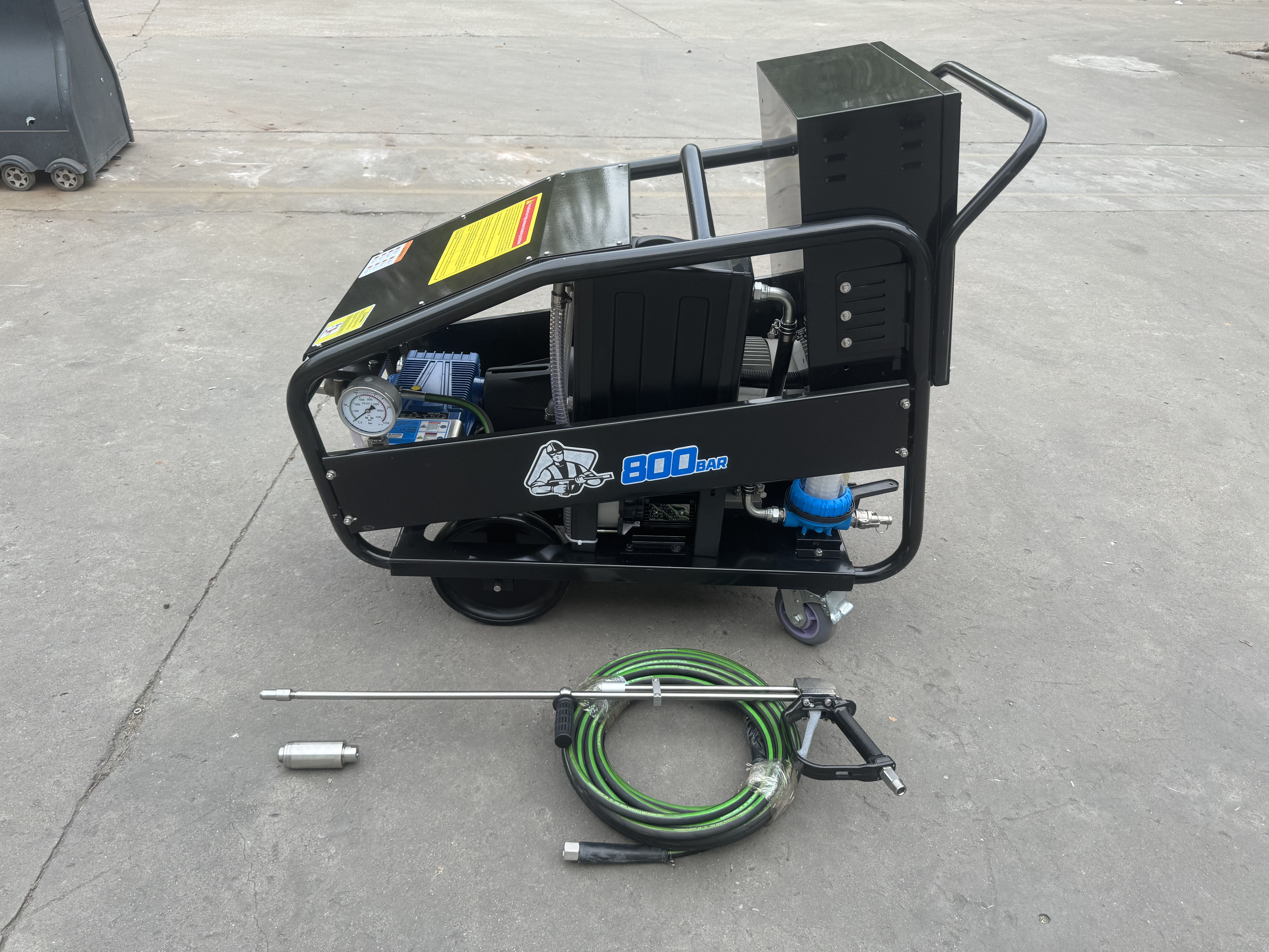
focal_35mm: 24
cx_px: 634
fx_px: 880
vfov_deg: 56.8
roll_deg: -3.6
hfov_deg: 71.6
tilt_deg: -35.3
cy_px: 476
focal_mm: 6.86
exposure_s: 1/121
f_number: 1.78
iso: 100
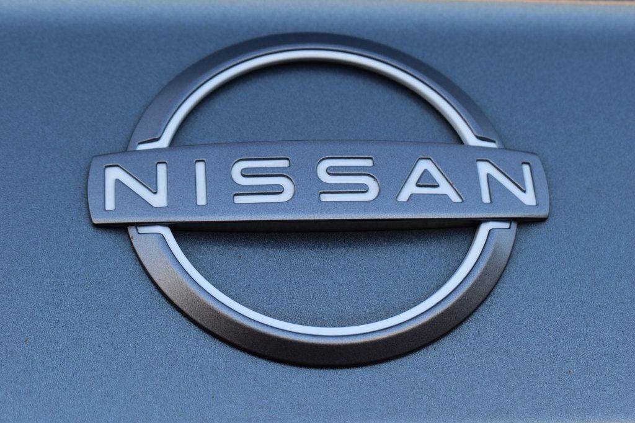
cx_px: 318
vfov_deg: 17.5
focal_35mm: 78
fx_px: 1375
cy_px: 212
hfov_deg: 26.0
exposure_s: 1/125
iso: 400
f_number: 9
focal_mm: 52
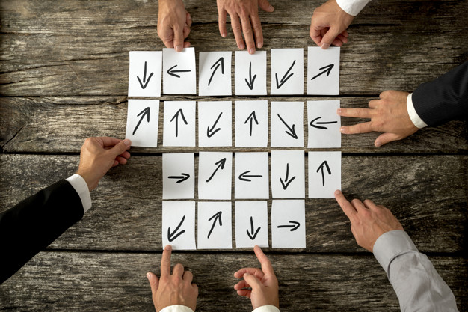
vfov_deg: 37.8
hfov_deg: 54.4
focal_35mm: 35
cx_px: 234
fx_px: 455
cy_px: 156
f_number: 10
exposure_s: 1/160
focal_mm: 35
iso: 100
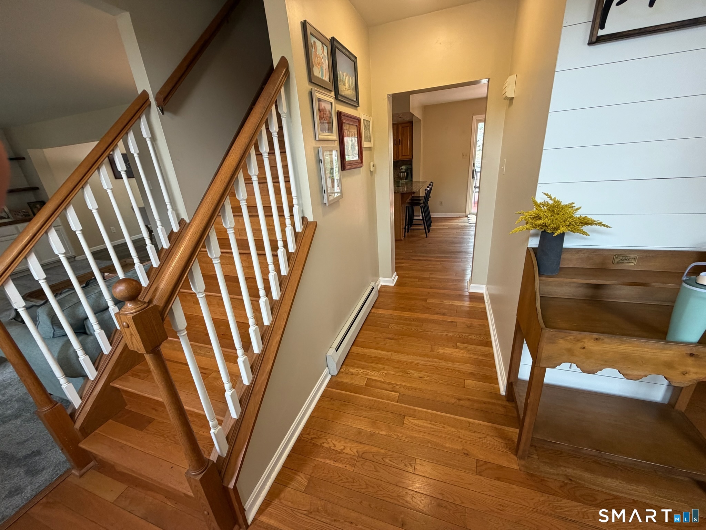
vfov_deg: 85.7
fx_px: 286
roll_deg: +4.8
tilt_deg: -21.4
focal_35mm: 14
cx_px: 353
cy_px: 265
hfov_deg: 102.1
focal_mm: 2.22
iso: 250
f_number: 2.2
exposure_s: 1/120
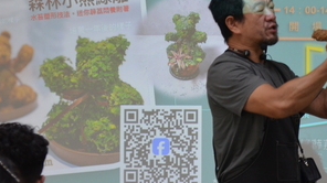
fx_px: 1770
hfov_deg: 10.5
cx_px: 267
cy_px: 56
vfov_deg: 5.9
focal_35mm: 204
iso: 800
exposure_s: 1/125
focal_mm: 55
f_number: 6.3
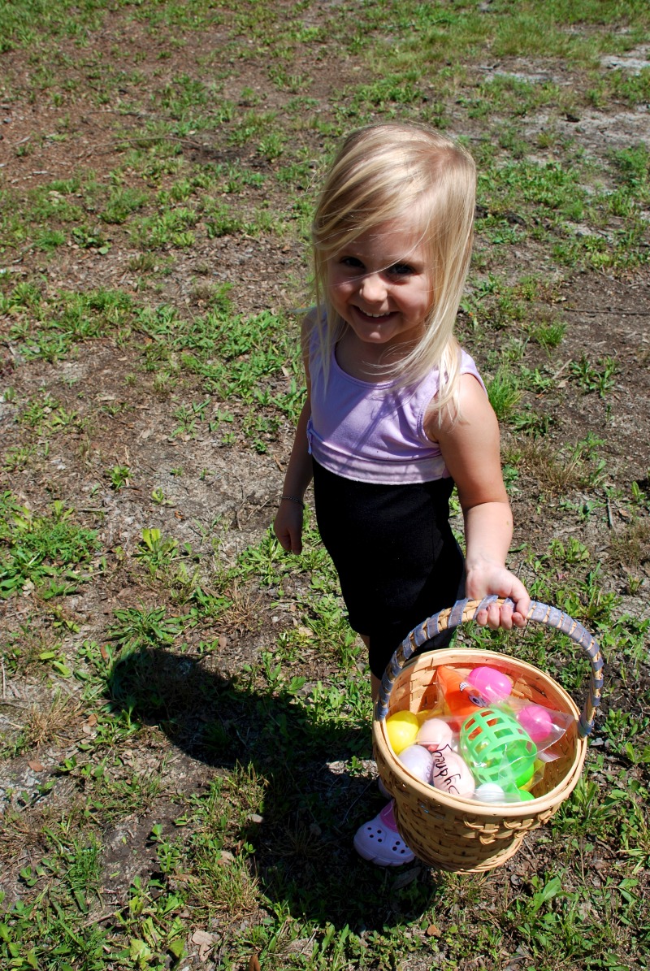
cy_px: 486
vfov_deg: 53.1
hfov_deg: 37.0
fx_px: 972
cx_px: 325
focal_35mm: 36
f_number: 8
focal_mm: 24
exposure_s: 1/250
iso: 100
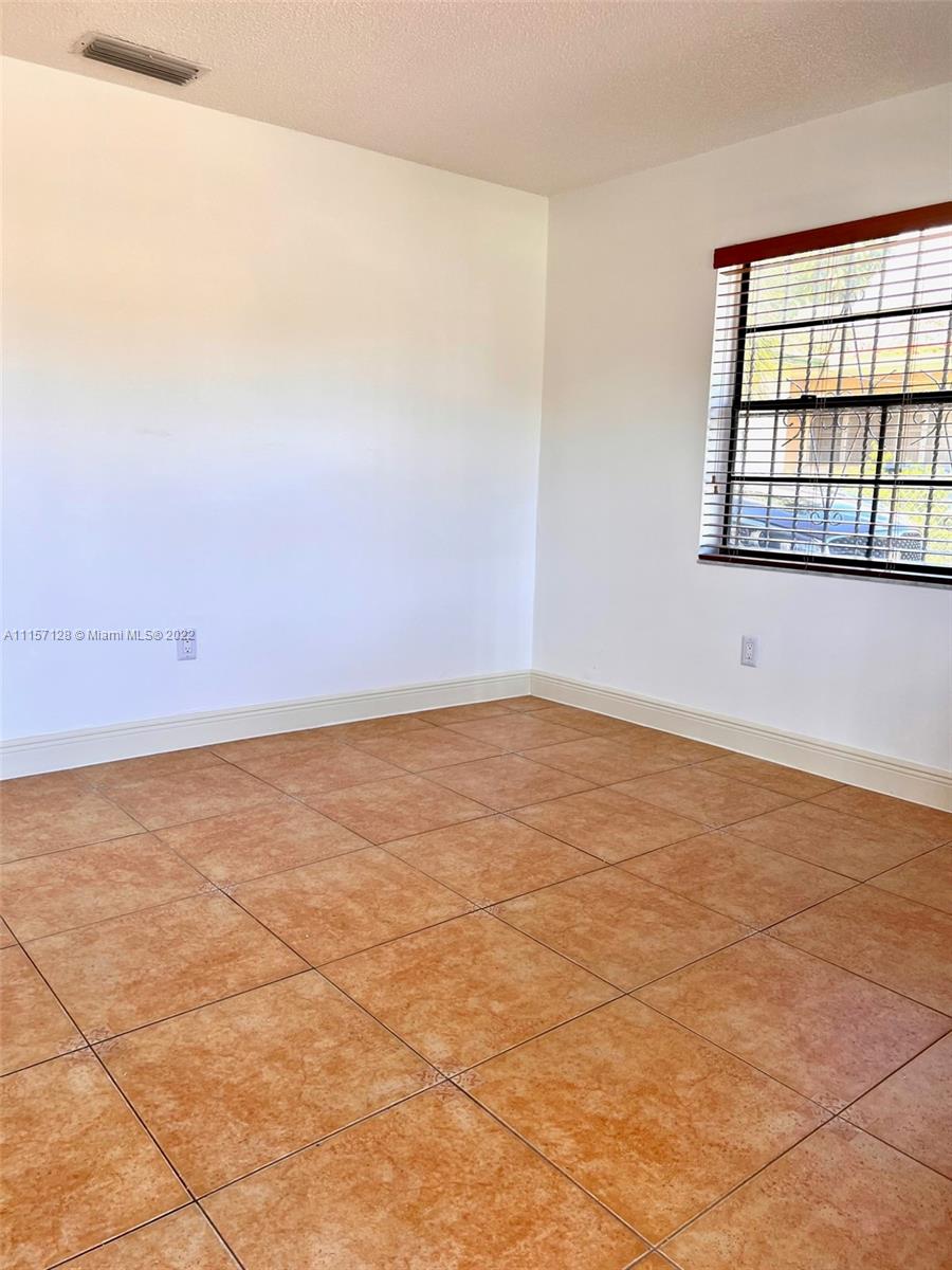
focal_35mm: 26
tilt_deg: -11.7
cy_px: 635
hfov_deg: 53.1
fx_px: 953
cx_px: 476
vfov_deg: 67.3
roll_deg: +0.1
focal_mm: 5.7
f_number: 1.5
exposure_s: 1/186
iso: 40
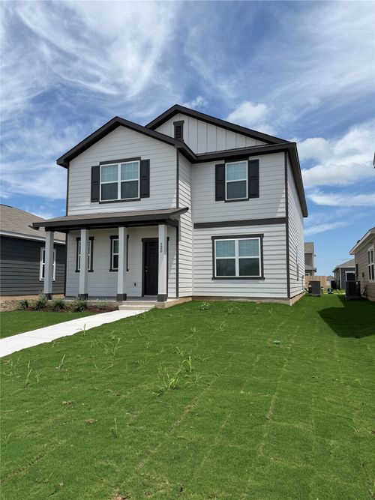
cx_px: 188
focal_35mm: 24
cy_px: 250
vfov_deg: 71.6
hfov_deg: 56.8
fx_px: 347
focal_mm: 6.76
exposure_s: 1/6711
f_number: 1.78
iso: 80
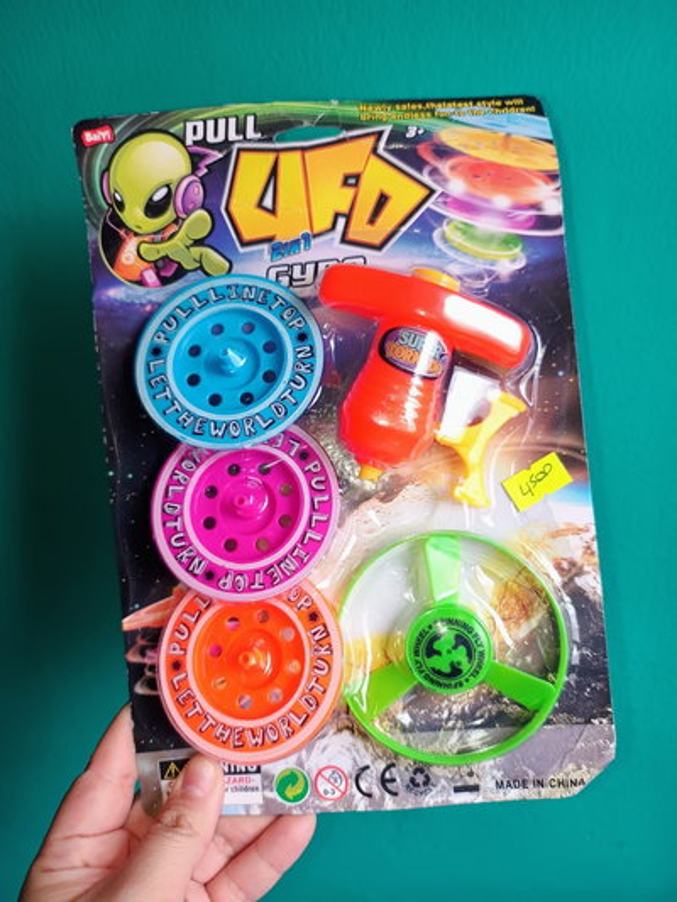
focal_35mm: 24
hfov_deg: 56.8
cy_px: 451
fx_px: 626
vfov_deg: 71.6
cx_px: 338
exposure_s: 1/100
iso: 839
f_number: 1.4
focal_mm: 5.89
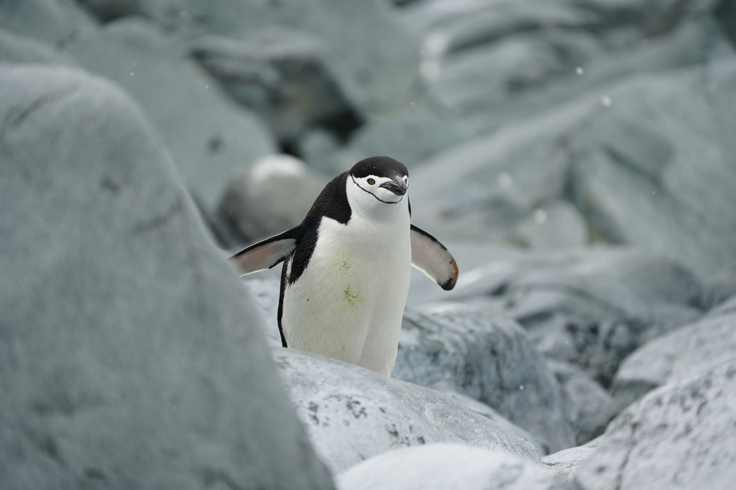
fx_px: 8176
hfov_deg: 5.2
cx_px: 368
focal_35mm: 400
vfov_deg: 3.4
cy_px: 245
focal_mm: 400
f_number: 6.3
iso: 320
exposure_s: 1/500
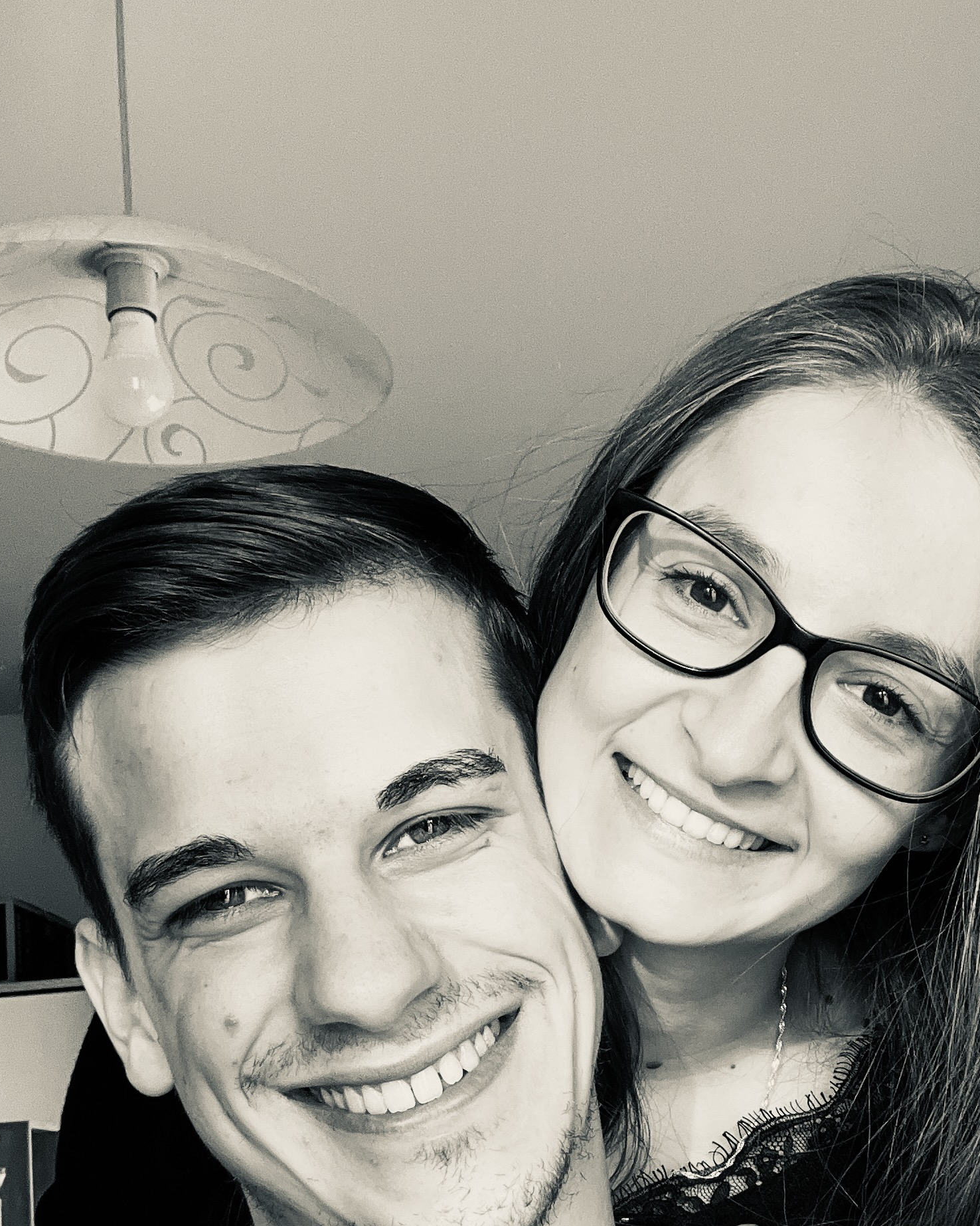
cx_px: 589
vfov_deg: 37.2
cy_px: 902
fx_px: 1777
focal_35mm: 49
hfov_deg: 30.8
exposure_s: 1/121
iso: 80
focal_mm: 2.71
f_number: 2.2
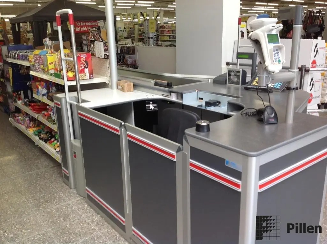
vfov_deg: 40.6
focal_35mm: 35
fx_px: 330
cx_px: 164
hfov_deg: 52.7
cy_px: 122
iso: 80
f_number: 2.4
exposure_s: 1/40
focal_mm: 4.28
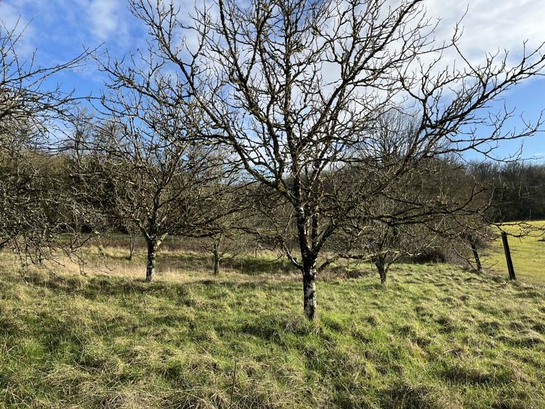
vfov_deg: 53.1
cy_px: 204
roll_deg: -0.3
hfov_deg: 67.3
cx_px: 272
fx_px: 409
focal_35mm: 26
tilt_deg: +5.8
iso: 50
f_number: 1.6
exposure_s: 1/1672
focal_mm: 5.1
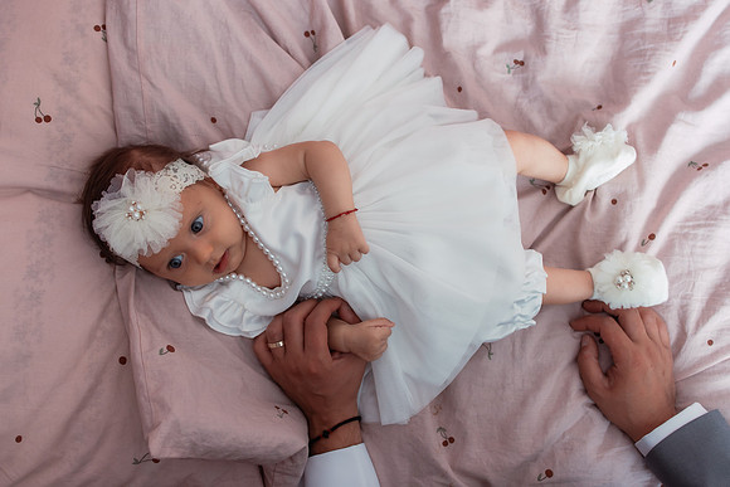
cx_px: 366
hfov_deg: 47.2
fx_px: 835
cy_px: 232
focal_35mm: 41
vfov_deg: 32.5
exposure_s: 1/200
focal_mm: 35
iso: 640
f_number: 3.2
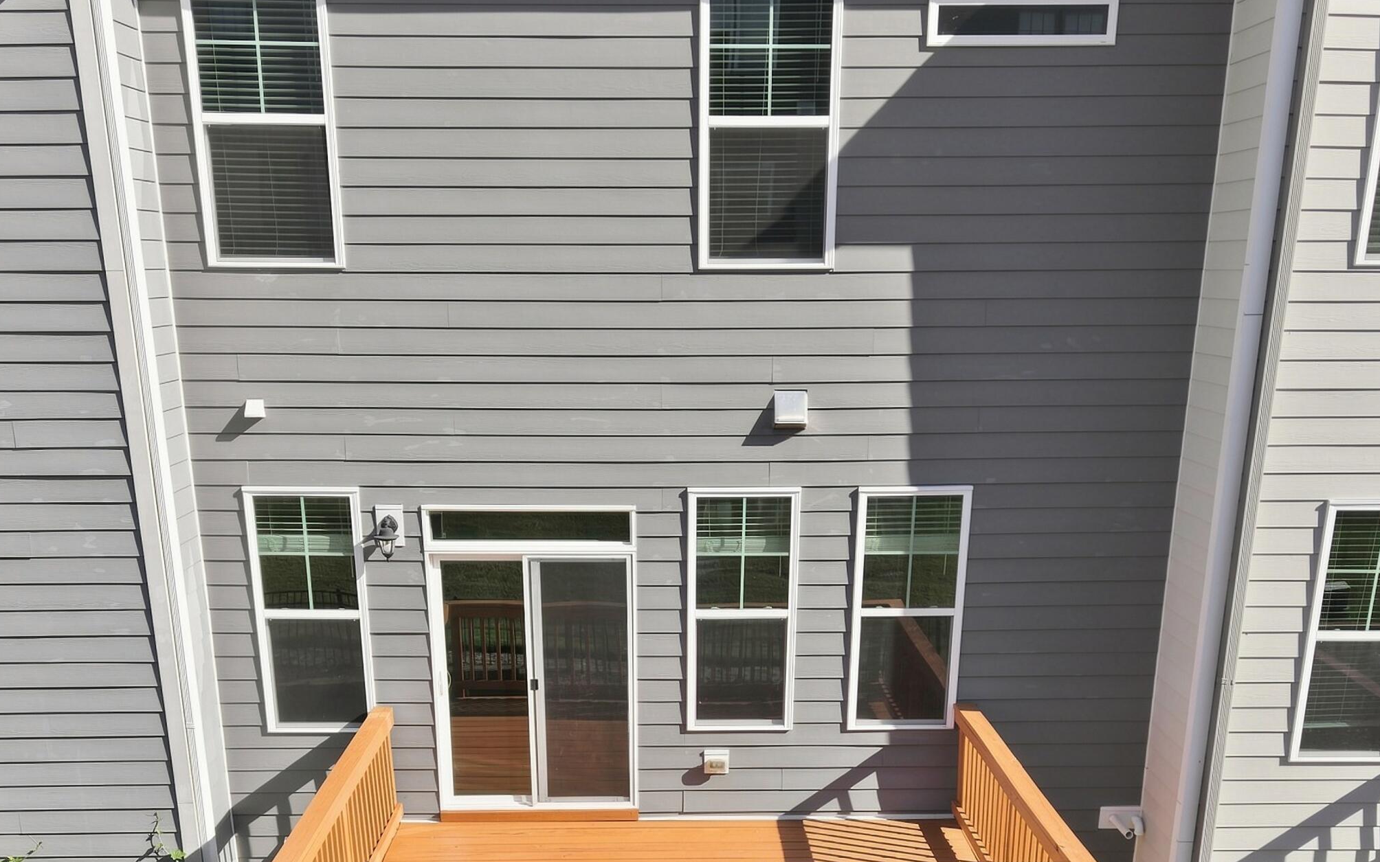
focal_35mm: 38
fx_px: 1429
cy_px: 738
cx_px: 672
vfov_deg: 32.3
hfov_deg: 51.5
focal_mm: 8.7
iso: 230
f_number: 1.8
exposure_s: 1/3200
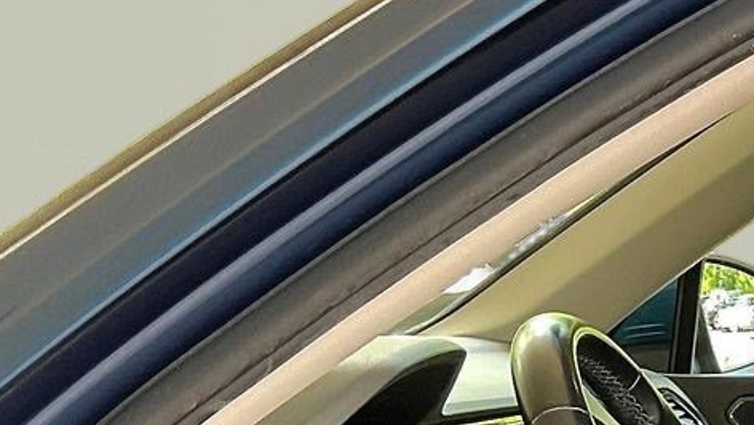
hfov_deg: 17.9
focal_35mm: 107
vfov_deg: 10.6
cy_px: 770
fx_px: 2140
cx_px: 1118
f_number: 1.8
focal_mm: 3
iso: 64
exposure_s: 1/111
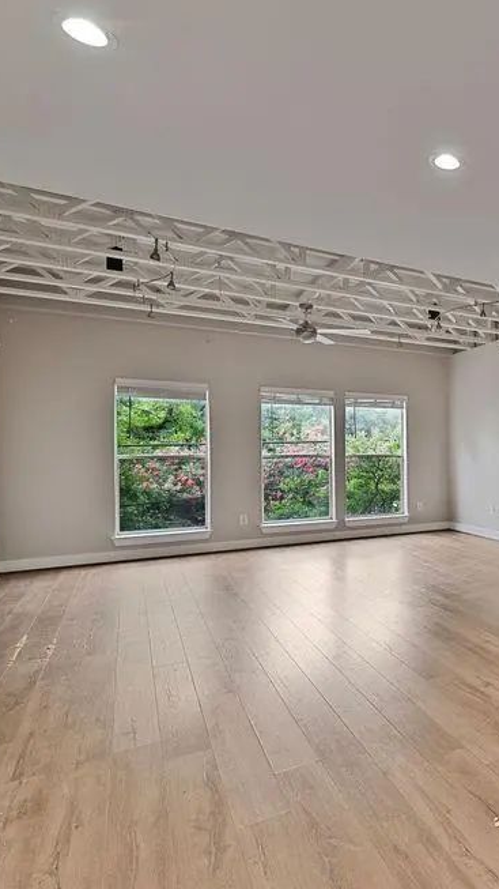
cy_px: 439
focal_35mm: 23
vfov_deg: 78.7
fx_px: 541
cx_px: 572
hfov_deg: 38.9
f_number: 7.1
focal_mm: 14
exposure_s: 1/2
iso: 400
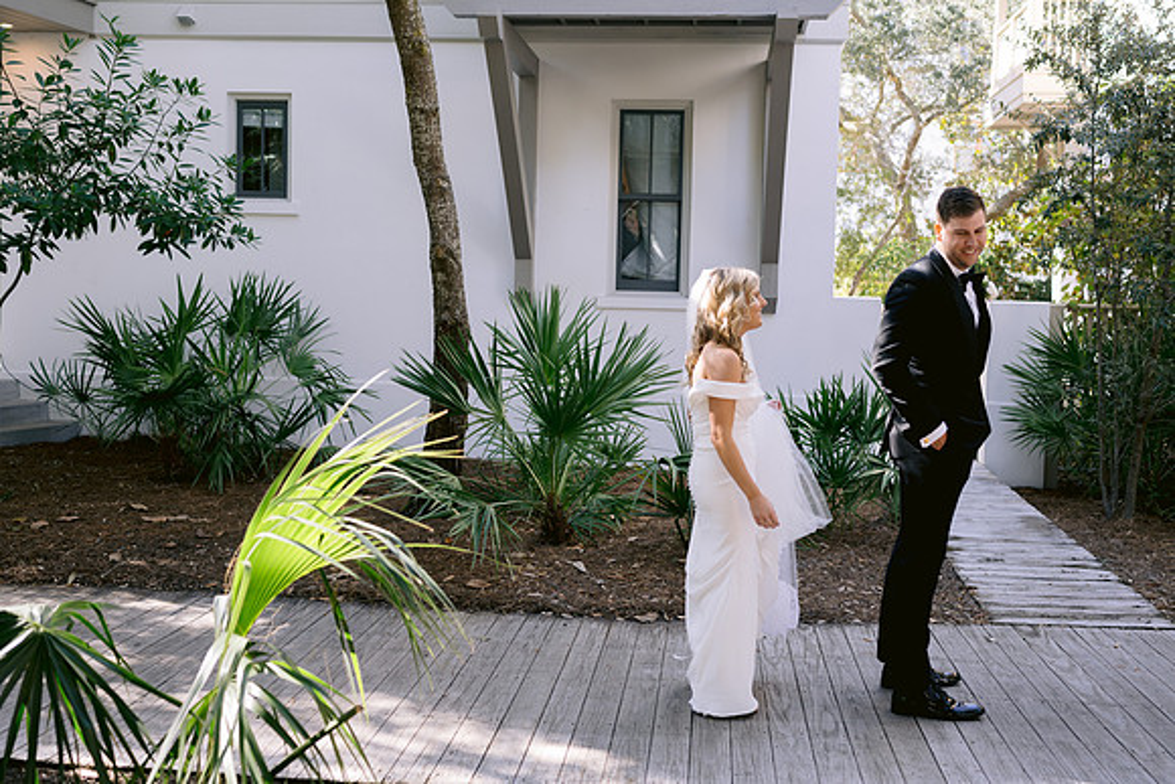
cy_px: 357
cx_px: 603
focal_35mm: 40
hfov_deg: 48.9
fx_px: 1292
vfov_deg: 33.7
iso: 200
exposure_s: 1/200
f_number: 2.8
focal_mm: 35
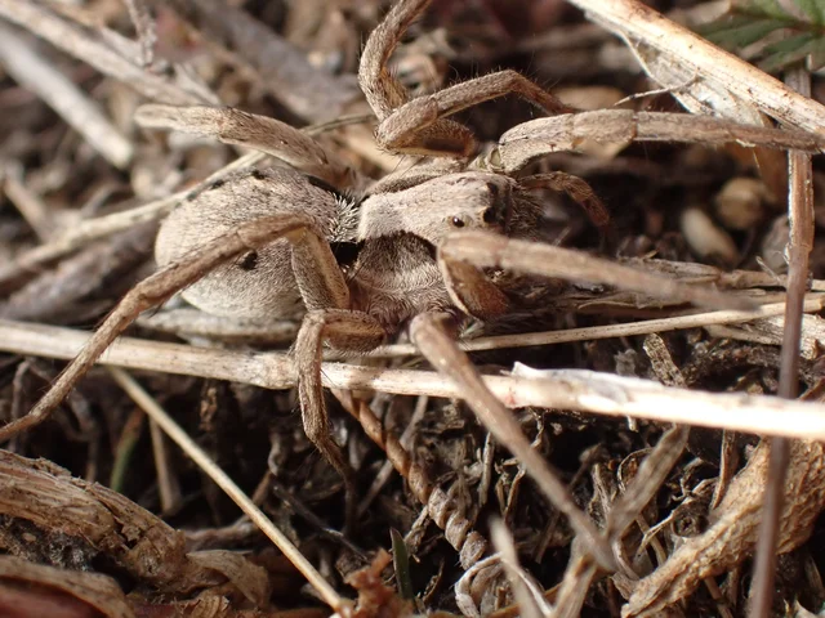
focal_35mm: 100
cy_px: 309
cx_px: 412
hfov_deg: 19.6
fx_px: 2383
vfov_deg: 14.8
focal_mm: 18
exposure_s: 1/400
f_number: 6.3
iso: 320
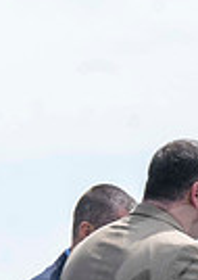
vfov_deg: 3.7
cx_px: 203
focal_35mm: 541
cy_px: 330
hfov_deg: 2.6
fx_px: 4280
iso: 200
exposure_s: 1/250
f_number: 13
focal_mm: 70
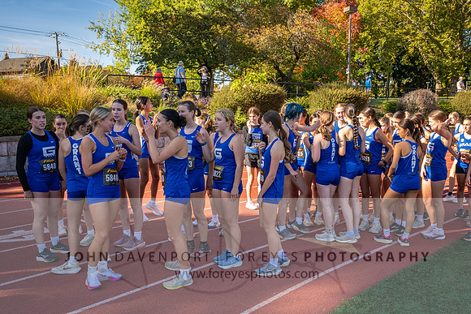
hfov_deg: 57.4
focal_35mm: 33
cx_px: 274
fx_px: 427
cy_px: 182
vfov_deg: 40.3
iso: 560
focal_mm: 24
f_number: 5.6
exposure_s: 1/800
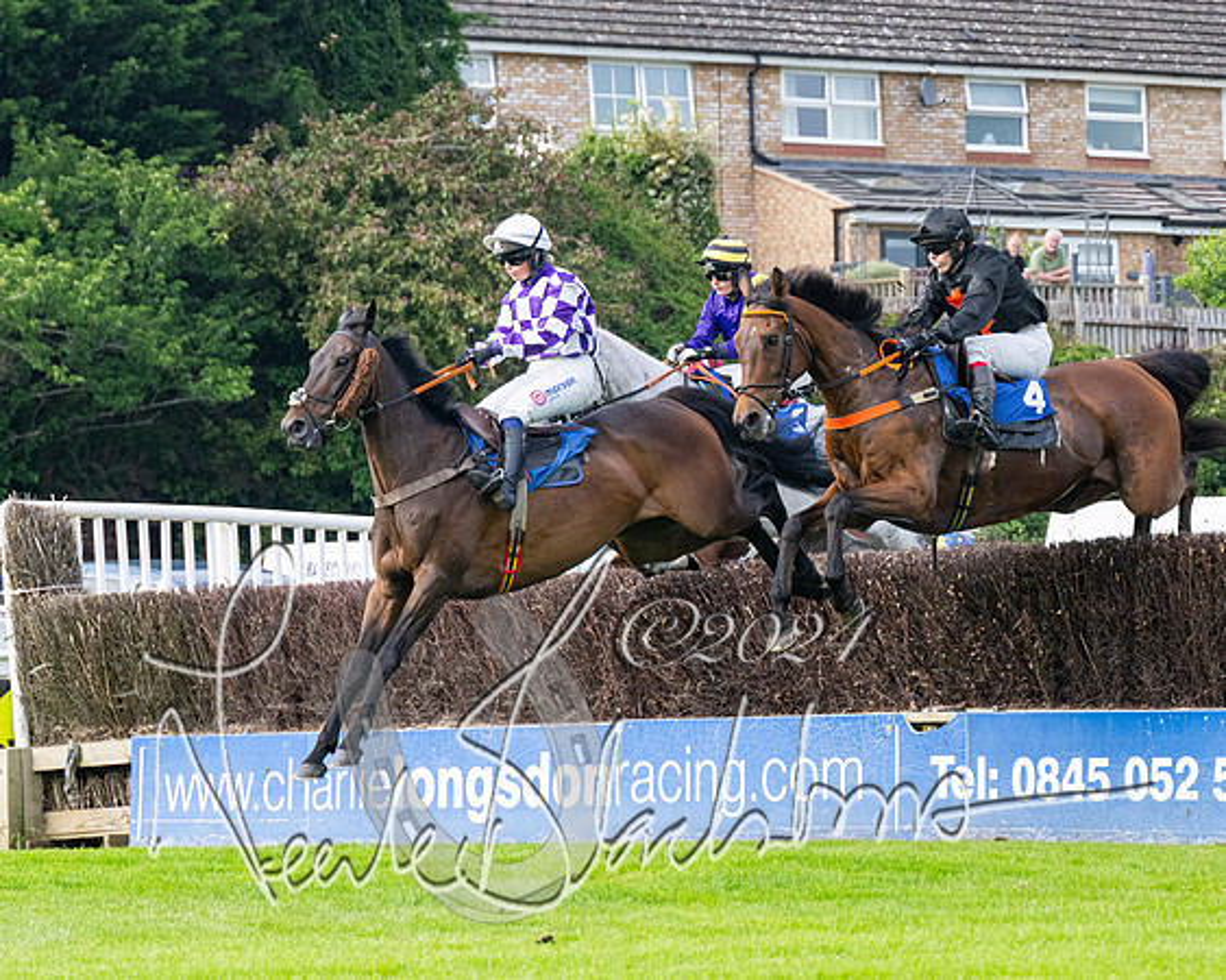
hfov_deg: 10.4
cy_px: 414
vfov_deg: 8.4
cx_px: 493
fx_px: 6706
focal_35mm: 185
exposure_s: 1/2500
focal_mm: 98
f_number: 4
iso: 640
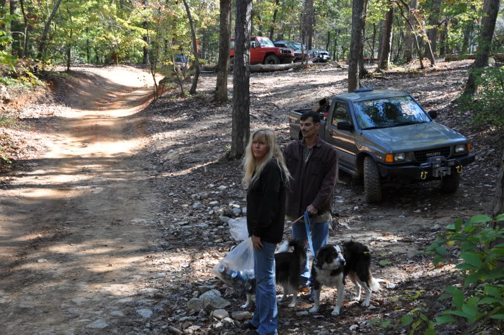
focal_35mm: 46
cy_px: 168
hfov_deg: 42.4
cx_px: 252
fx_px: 650
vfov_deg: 28.9
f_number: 5.6
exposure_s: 1/125
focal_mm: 31
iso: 250
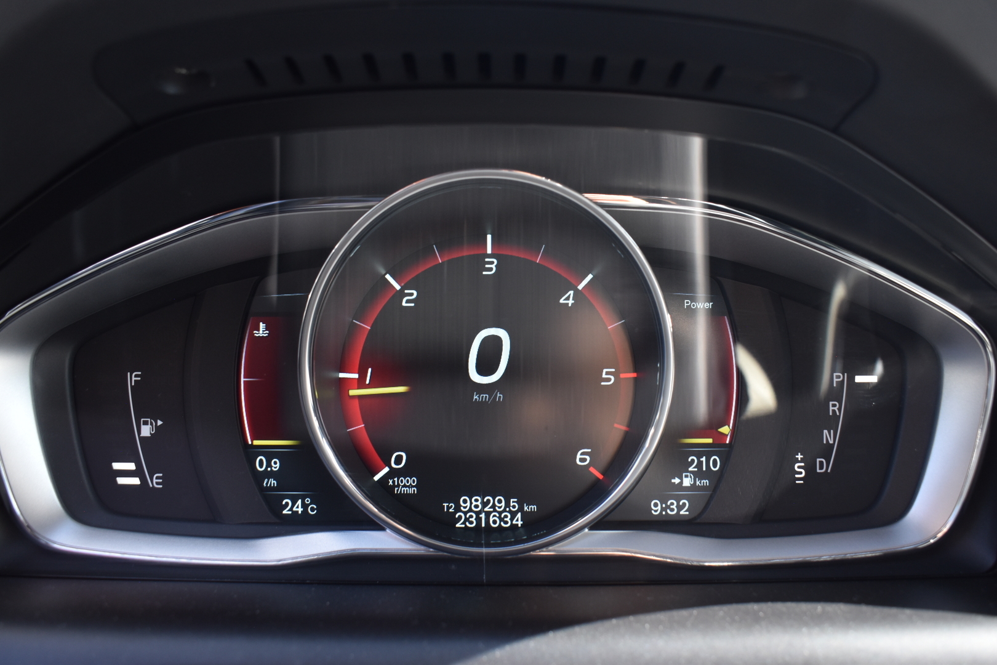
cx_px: 498
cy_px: 332
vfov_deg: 40.0
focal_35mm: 33
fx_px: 914
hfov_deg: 57.2
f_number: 5.6
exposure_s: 1/125
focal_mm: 22
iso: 400
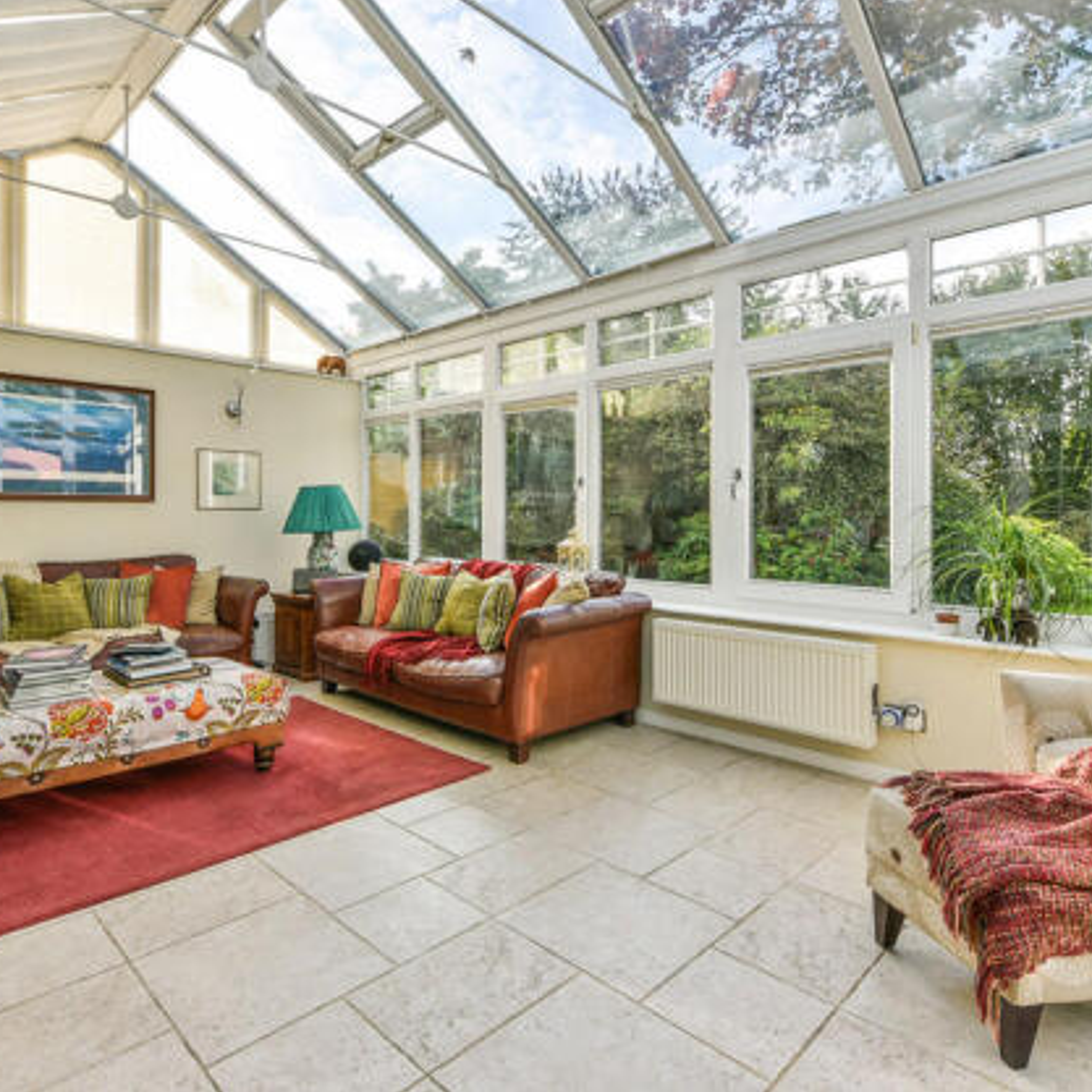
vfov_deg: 74.8
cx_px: 482
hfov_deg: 74.5
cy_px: 522
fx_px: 714
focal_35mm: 20
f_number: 9
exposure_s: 1/160
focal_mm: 15
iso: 400
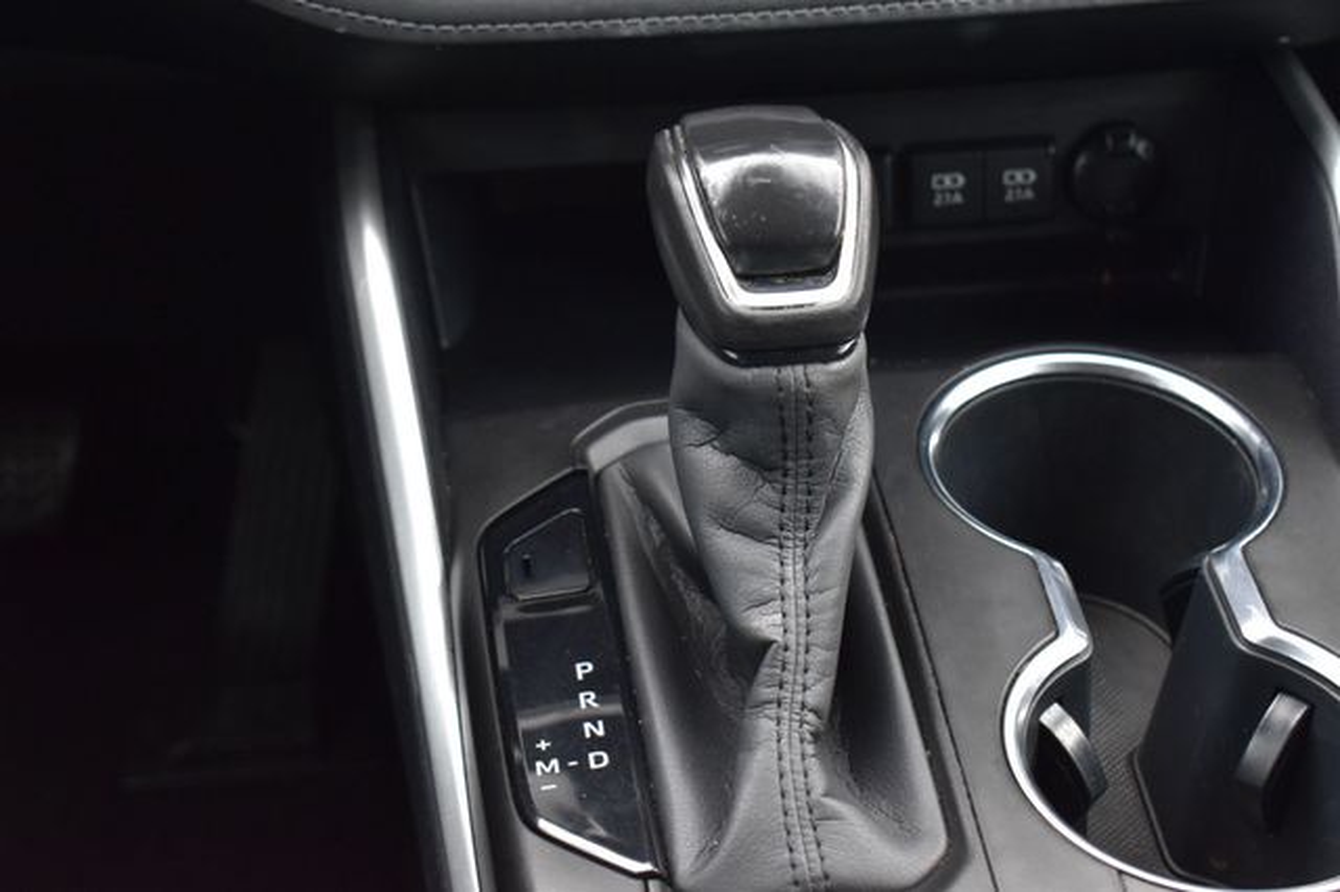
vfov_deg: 21.5
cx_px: 670
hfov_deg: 31.9
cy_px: 446
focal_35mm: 63
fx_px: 2344
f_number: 6.3
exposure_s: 1/15
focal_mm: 42
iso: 1250
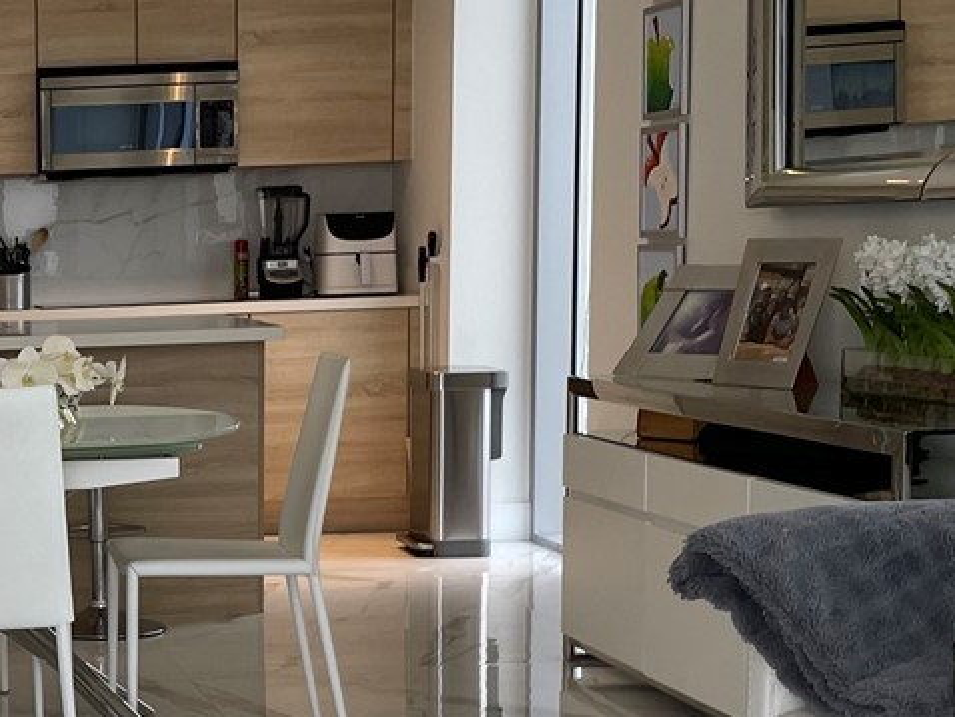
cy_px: 639
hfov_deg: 20.9
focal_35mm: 87
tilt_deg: -8.4
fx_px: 2401
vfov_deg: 16.8
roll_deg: +1.6
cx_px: -208
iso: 64
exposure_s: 1/120
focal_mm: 4.2
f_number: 1.6
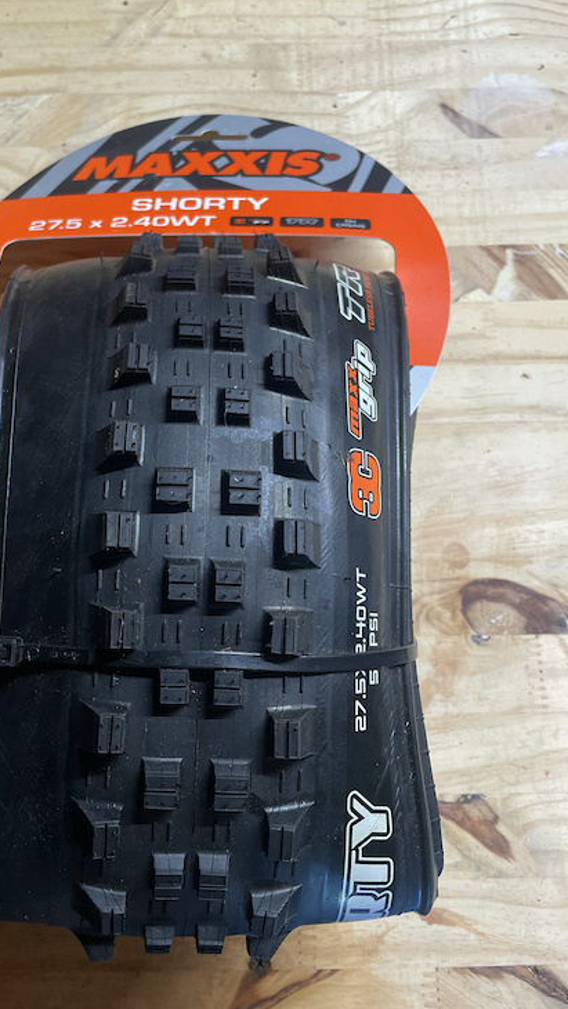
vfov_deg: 62.6
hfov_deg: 37.5
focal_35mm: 31
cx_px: 209
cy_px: 469
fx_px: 830
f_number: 1.6
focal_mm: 4.2
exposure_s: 1/120
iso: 100
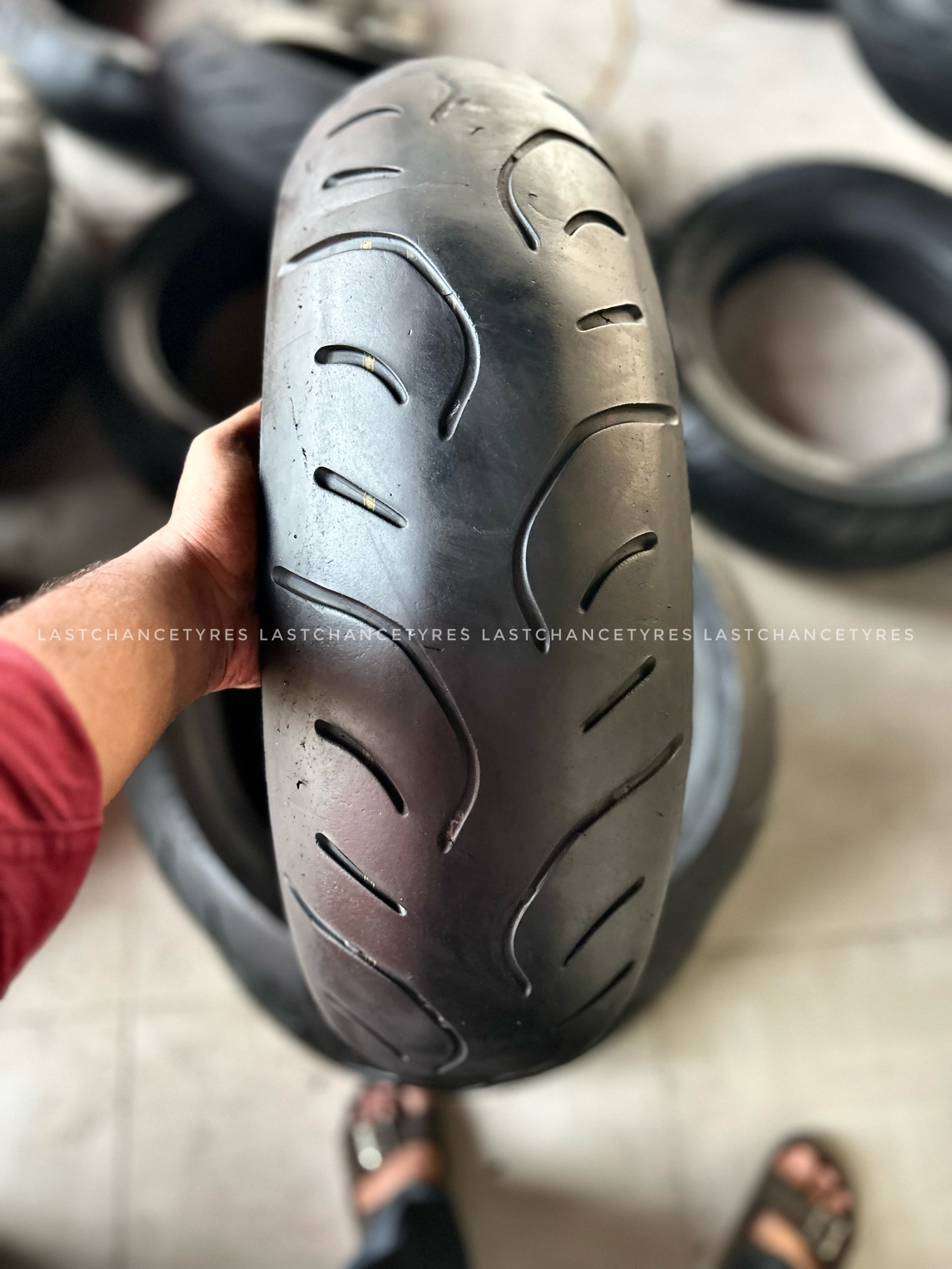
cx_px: 476
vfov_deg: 67.3
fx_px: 953
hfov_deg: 53.1
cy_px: 634
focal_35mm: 26
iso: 500
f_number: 1.5
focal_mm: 5.7
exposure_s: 1/50
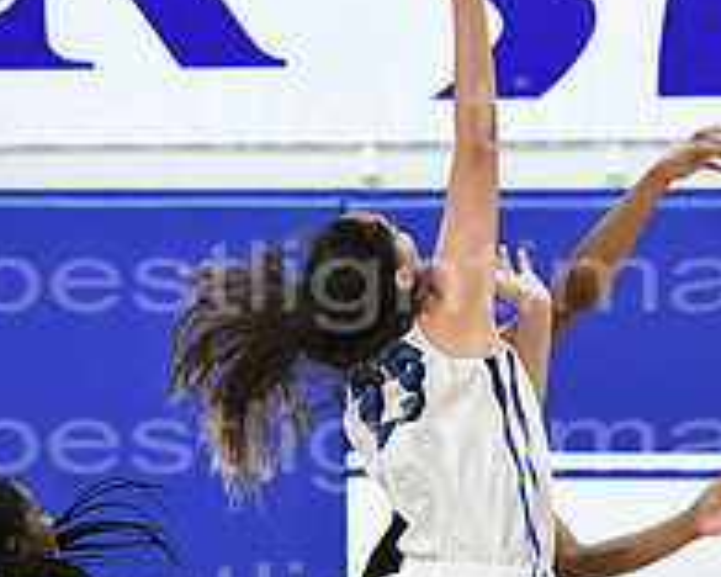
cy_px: 690
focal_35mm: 670
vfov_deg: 2.3
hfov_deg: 2.9
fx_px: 14297
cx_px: 466
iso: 5000
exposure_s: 1/640
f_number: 3.2
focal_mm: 160
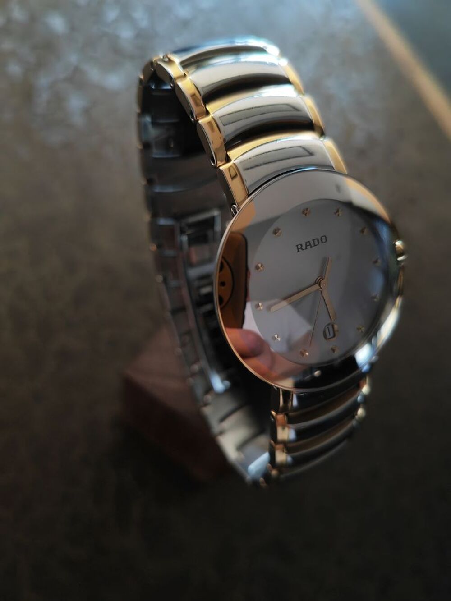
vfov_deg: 65.3
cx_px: 226
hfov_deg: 51.4
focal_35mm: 27
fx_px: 469
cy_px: 300
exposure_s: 1/100
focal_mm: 5.53
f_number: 1.8
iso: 800
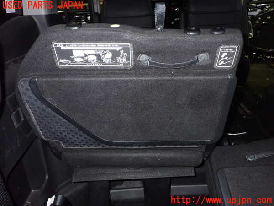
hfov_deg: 60.0
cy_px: 103
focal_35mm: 30
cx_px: 137
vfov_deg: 46.8
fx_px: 237
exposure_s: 1/30
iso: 800
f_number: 6.3
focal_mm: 5.4
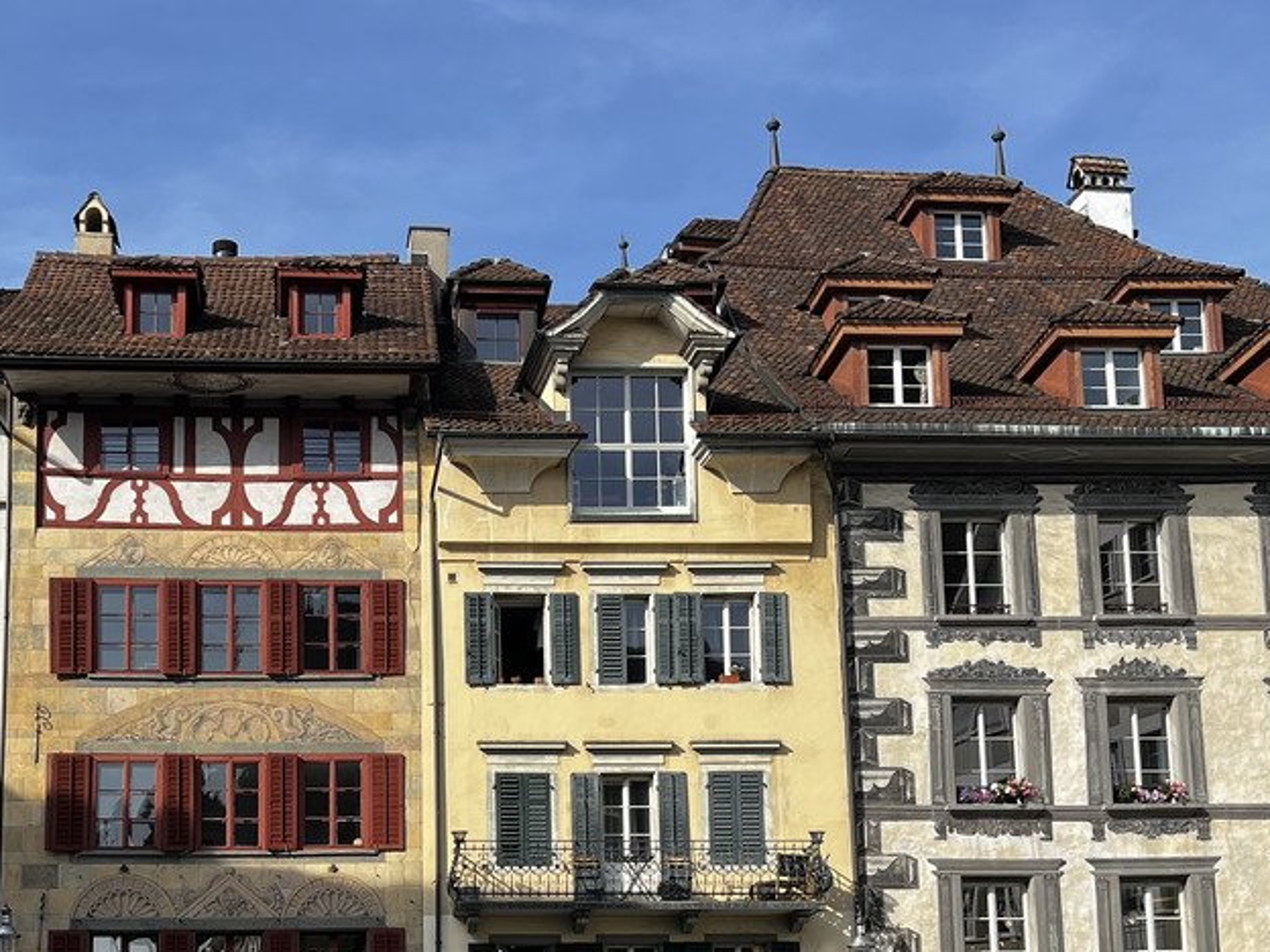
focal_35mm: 50
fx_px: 1834
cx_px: 429
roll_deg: +1.0
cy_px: 834
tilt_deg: +8.8
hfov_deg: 37.8
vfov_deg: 28.1
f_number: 1.5
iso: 50
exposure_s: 1/2915
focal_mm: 5.7
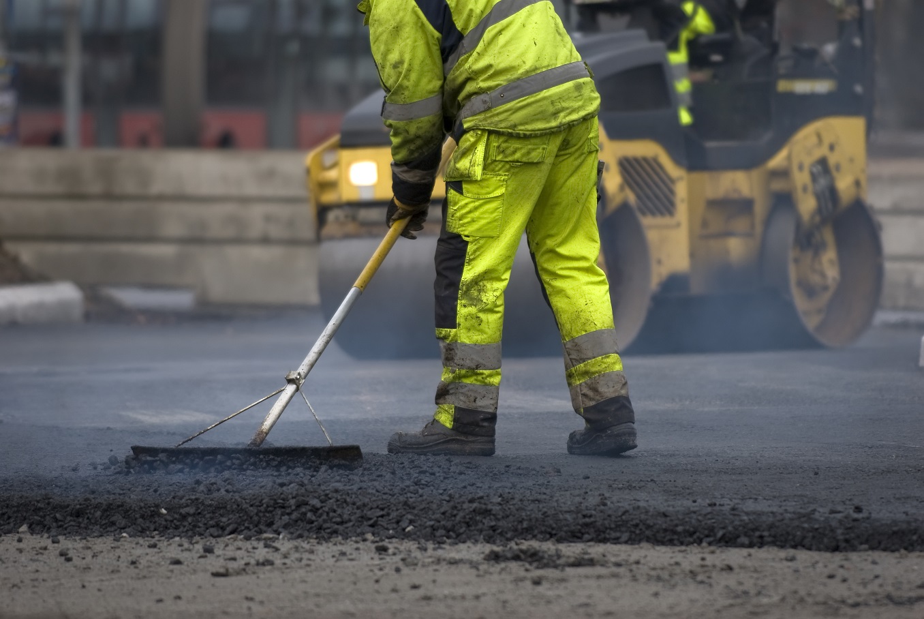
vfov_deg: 4.6
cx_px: 462
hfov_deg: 6.9
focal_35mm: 300
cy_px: 310
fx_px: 7710
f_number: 3.5
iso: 160
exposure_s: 1/200
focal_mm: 200
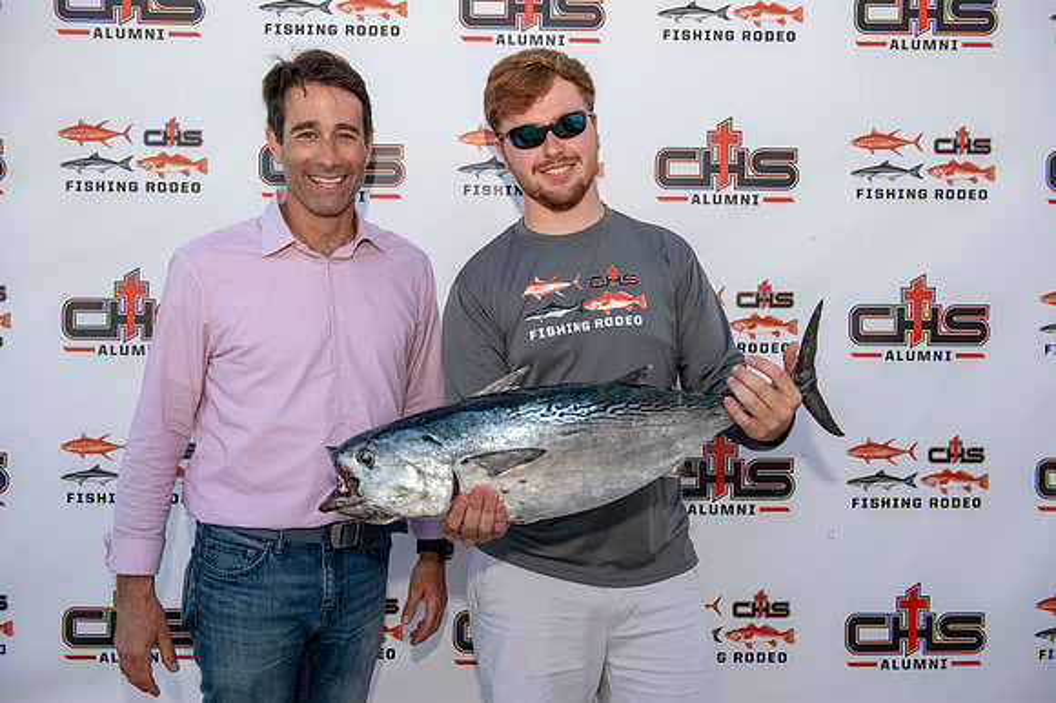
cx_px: 528
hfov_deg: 50.7
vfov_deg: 35.0
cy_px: 352
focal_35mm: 38
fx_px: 1114
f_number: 4.5
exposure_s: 1/100
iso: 50
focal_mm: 38
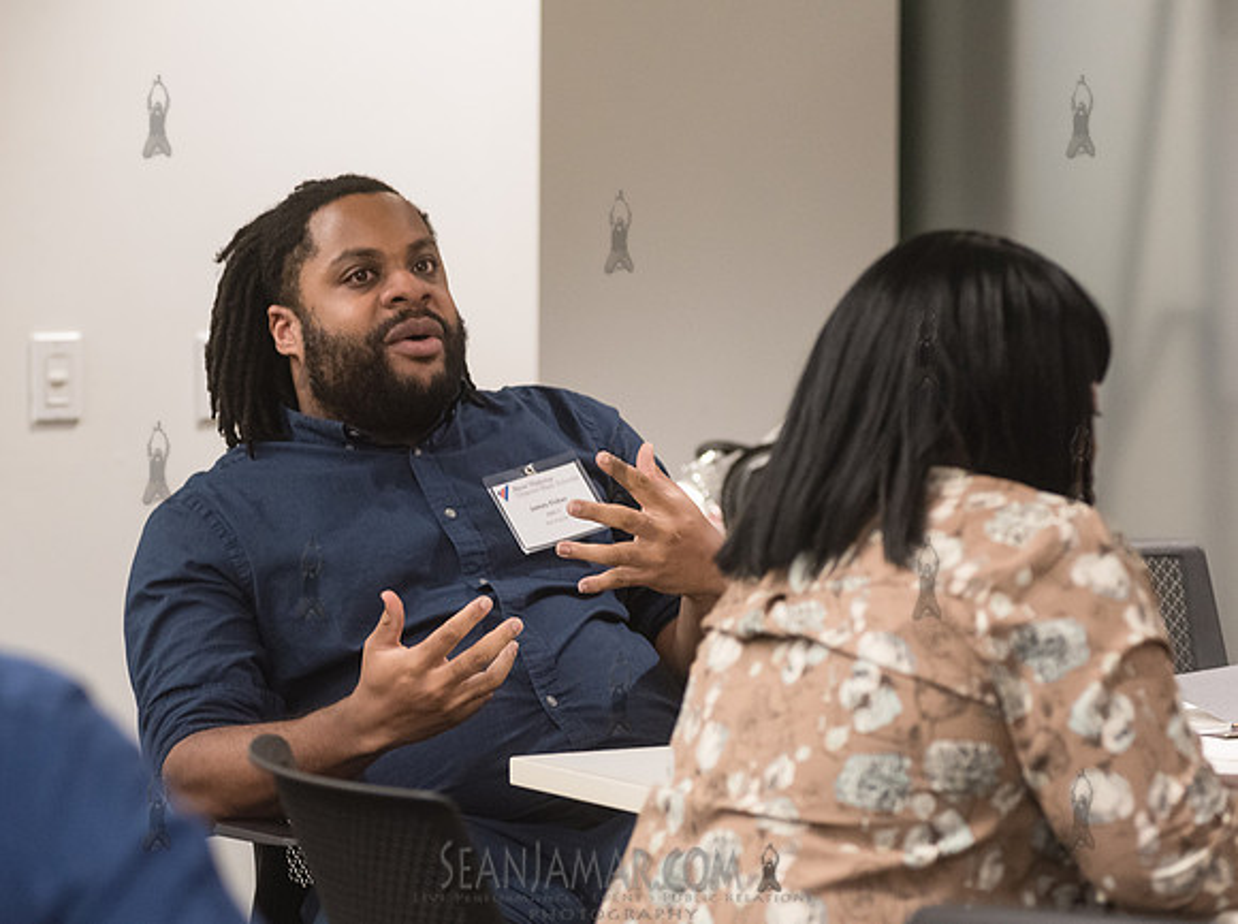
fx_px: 5721
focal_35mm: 160
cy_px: 539
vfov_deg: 9.2
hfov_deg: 12.3
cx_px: 444
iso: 2500
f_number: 4
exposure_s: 1/250
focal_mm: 125
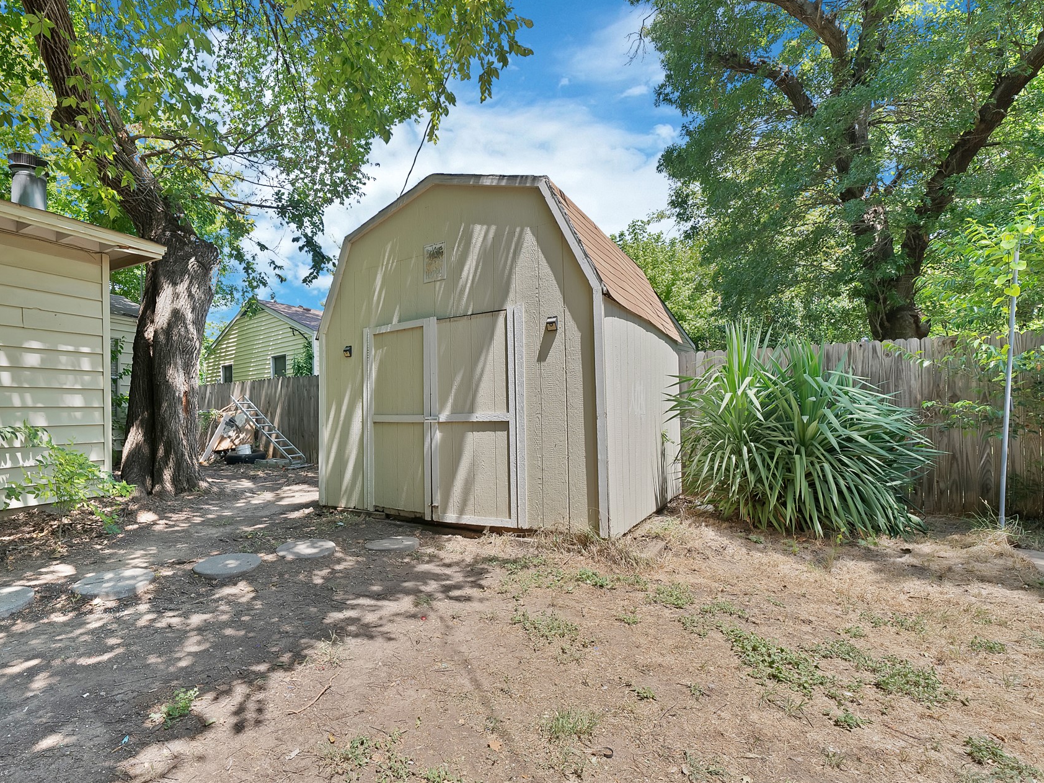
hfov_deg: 93.7
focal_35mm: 16
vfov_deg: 78.1
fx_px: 483
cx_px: 438
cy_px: 396
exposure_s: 1/60
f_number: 9
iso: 640
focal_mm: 14
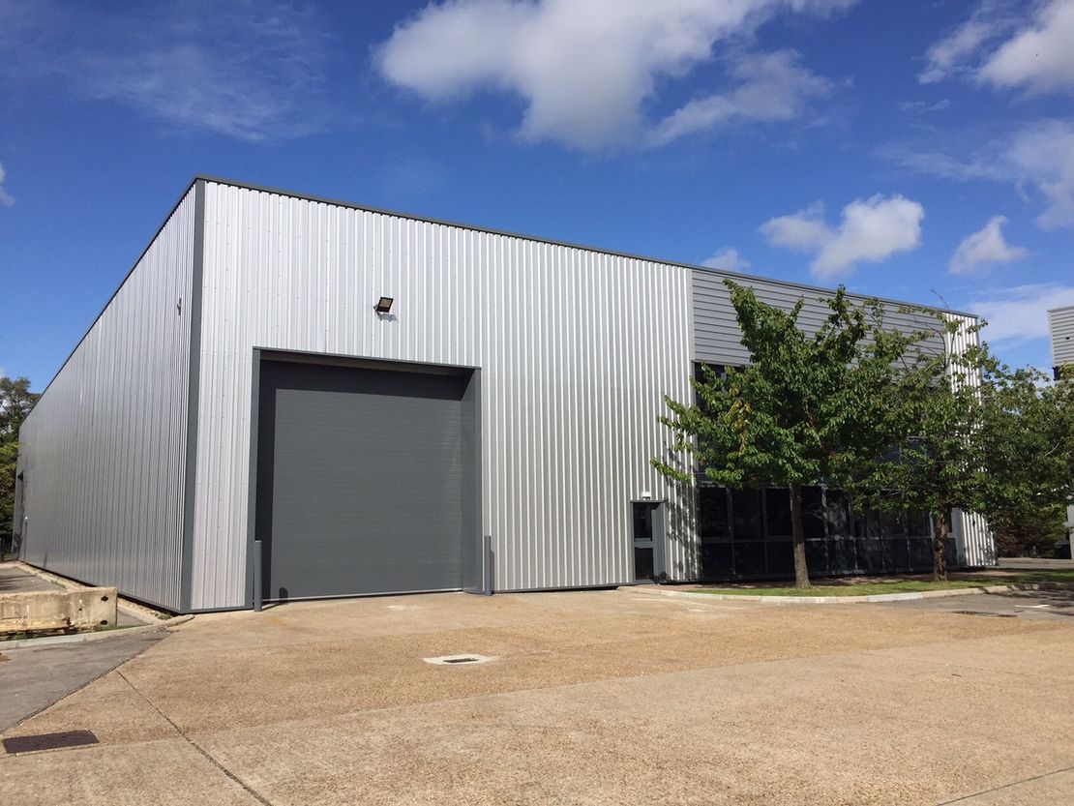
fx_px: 900
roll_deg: +1.4
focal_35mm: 29
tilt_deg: +8.3
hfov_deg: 61.6
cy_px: 403
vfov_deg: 48.2
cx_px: 537
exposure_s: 1/3597
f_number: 2.2
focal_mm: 4.15
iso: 32
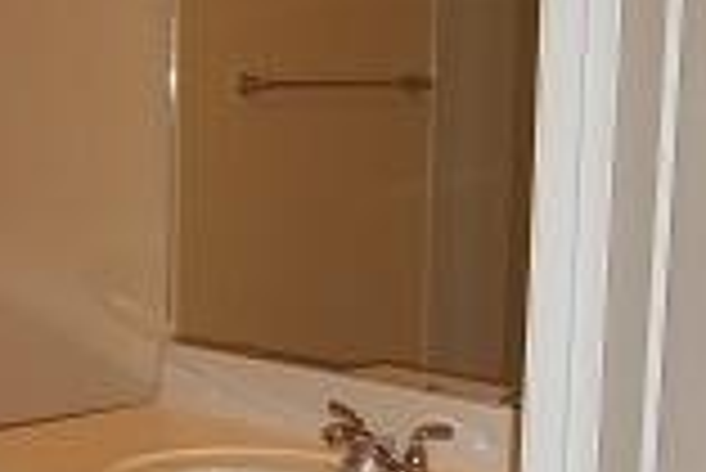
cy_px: 306
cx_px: 112
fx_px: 1570
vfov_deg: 17.1
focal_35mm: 80
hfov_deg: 24.8
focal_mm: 5.05
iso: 64
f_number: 3.5
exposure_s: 1/30
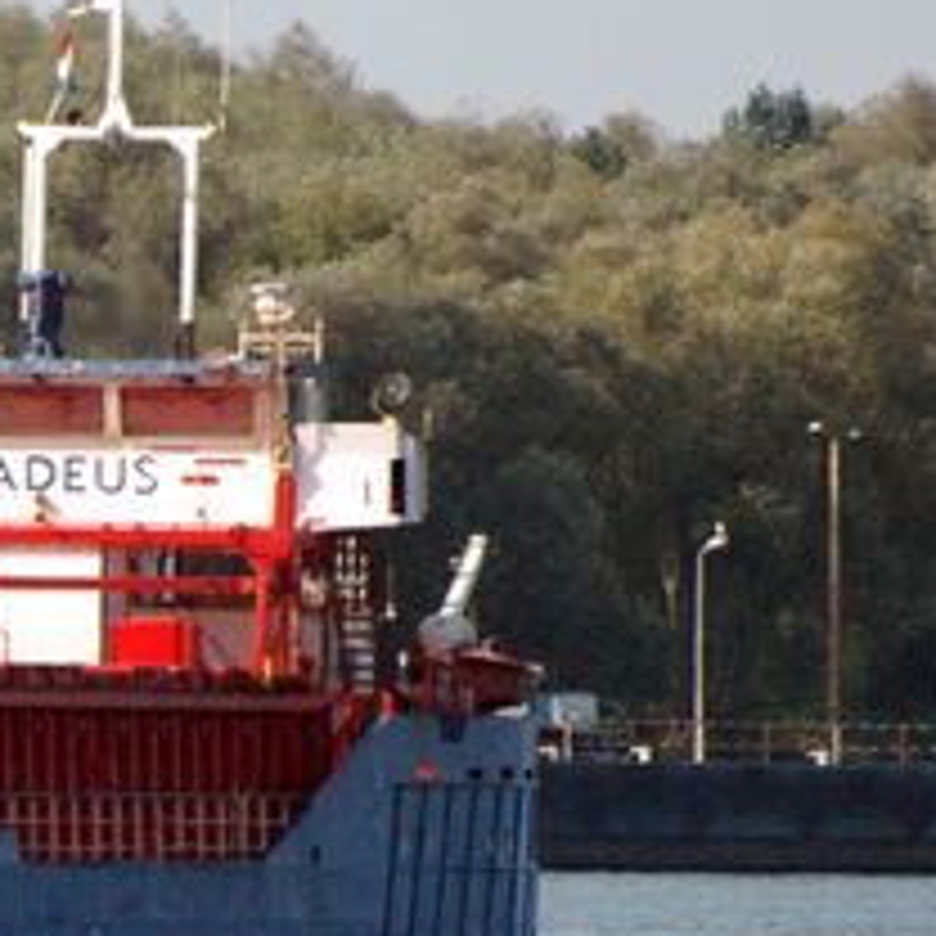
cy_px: 745
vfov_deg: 1.4
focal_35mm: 1276
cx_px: -418
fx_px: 39035
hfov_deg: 1.4
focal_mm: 260
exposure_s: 1/1250
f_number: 5.6
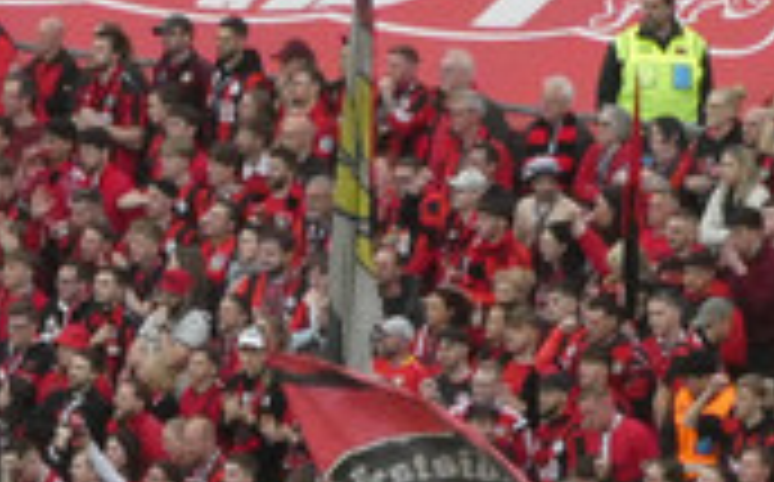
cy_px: 806
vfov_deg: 1.7
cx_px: 63
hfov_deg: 2.7
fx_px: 16643
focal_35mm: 790
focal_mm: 35.8
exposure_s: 1/125
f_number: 5.6
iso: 800
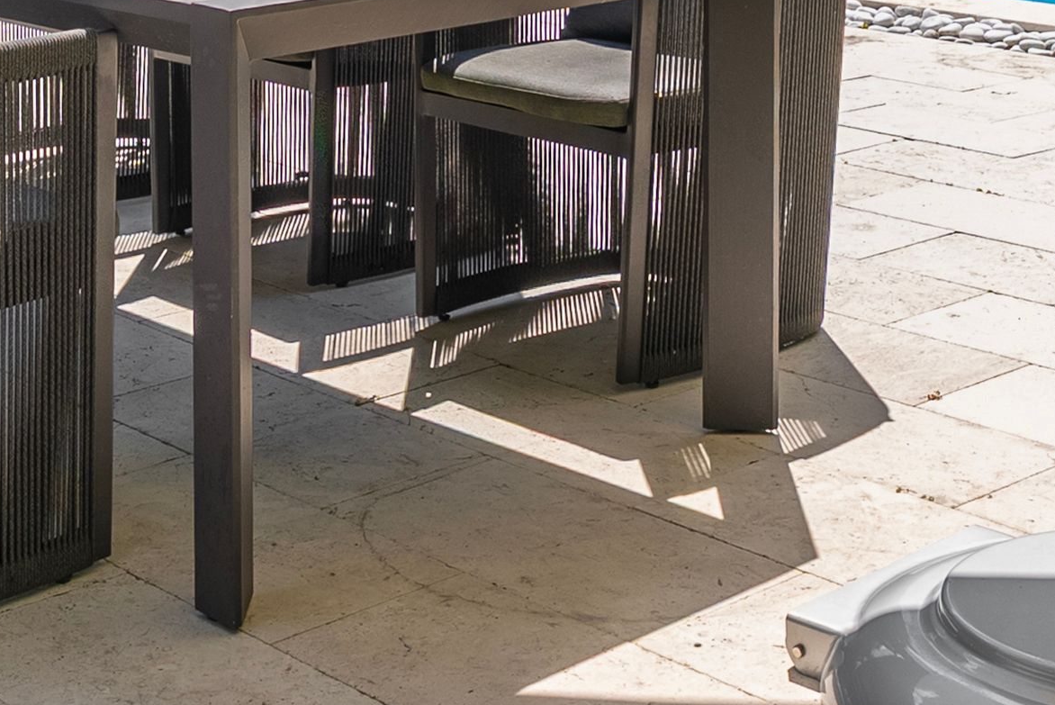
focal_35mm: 76
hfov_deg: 26.6
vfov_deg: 16.8
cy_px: -246
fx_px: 2229
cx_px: 543
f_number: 8
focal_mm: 21
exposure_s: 1/250
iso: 100
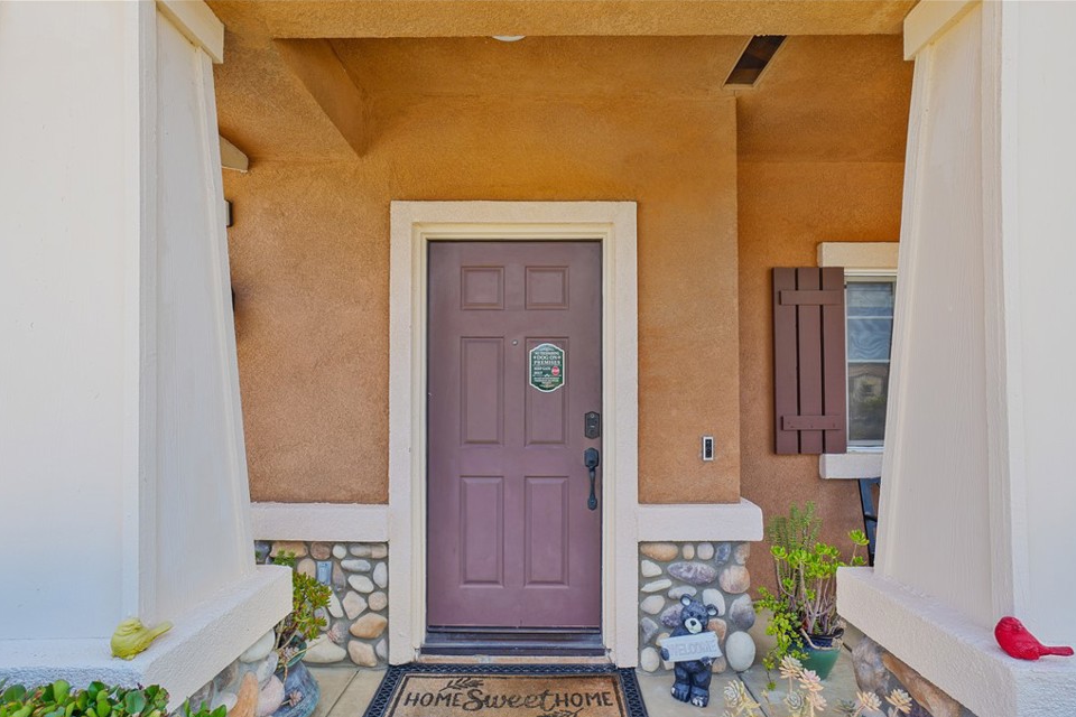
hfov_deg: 96.7
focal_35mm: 16
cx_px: 545
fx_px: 478
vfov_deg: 73.7
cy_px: 381
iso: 100
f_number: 8
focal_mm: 10
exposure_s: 1/50
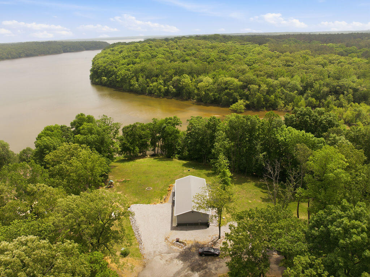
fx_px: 256
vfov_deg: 56.8
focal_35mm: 24
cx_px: 185
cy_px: 138
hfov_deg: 71.6
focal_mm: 12.3
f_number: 2.8
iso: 100
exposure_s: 1/2000
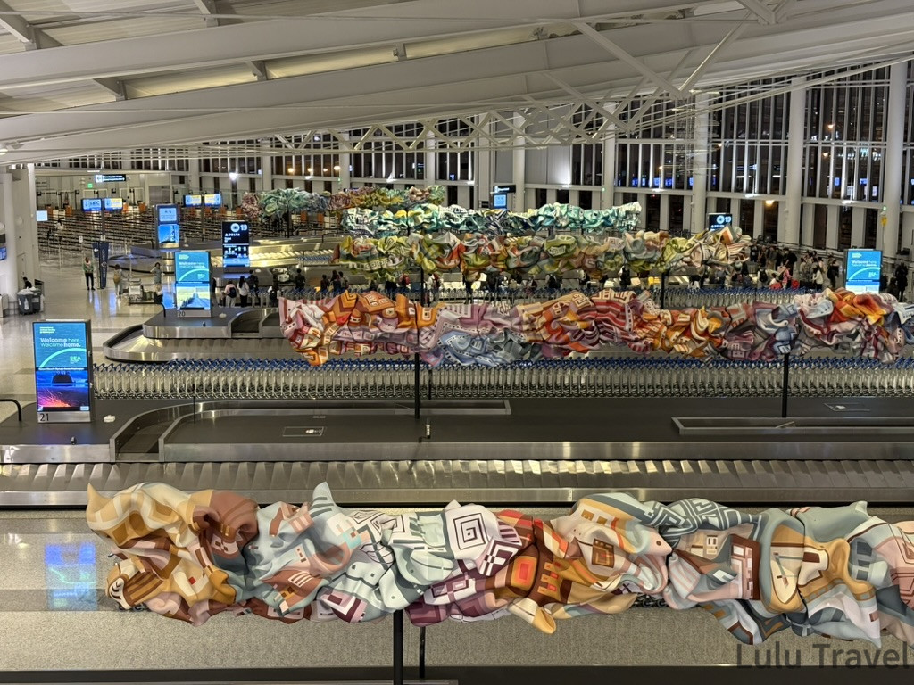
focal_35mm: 52
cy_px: 342
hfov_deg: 36.8
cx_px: 457
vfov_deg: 28.0
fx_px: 1373
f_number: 1.6
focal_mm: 5.96
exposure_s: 1/40
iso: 160
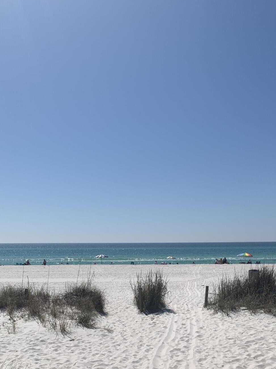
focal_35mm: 40
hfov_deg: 35.8
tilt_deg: -2.4
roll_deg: +0.8
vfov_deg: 45.1
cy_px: 280
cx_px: 167
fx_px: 425
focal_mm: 4.25
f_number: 1.8
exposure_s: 1/8000
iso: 25
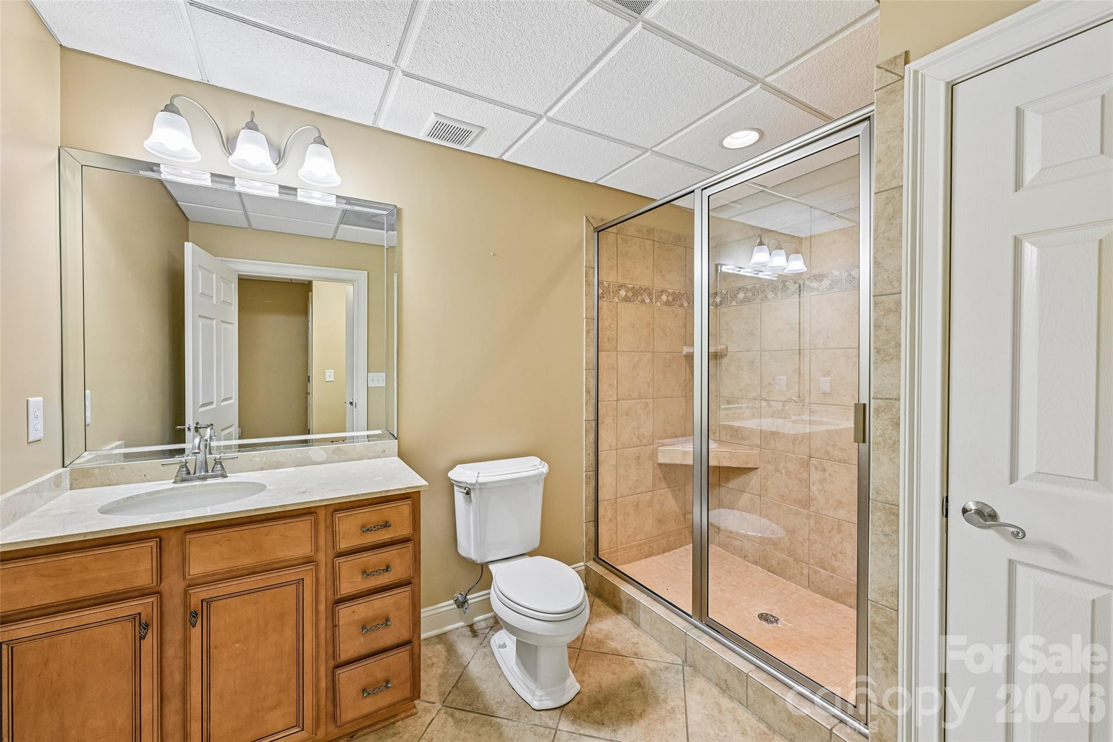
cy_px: 371
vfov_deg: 81.2
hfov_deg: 104.3
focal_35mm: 14
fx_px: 433
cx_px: 556
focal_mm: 14
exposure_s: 1/15
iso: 400
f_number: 8
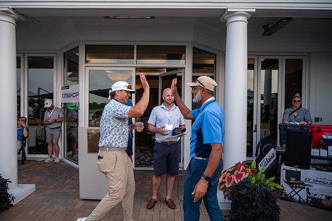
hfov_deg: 73.7
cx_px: 166
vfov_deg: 53.0
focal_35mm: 24
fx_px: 221
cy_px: 110
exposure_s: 1/500
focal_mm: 24
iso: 500
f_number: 4
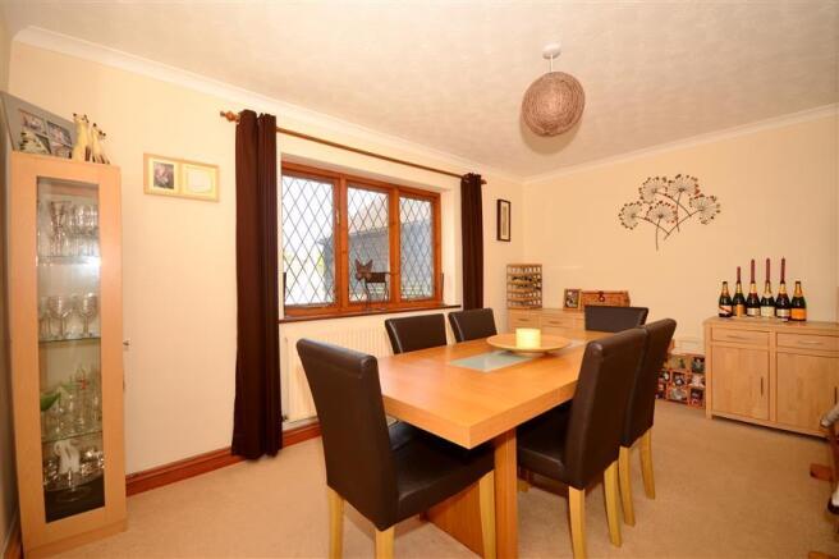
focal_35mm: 15
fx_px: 349
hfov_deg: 100.4
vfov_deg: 77.3
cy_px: 280
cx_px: 420
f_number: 5
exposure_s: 1/100
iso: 200
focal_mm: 10
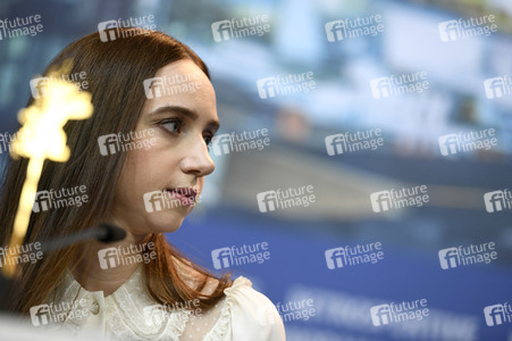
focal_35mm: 185
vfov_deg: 7.4
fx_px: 2629
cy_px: 170
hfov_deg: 11.1
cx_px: 256
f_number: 3.5
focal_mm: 185
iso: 1250
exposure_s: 1/320
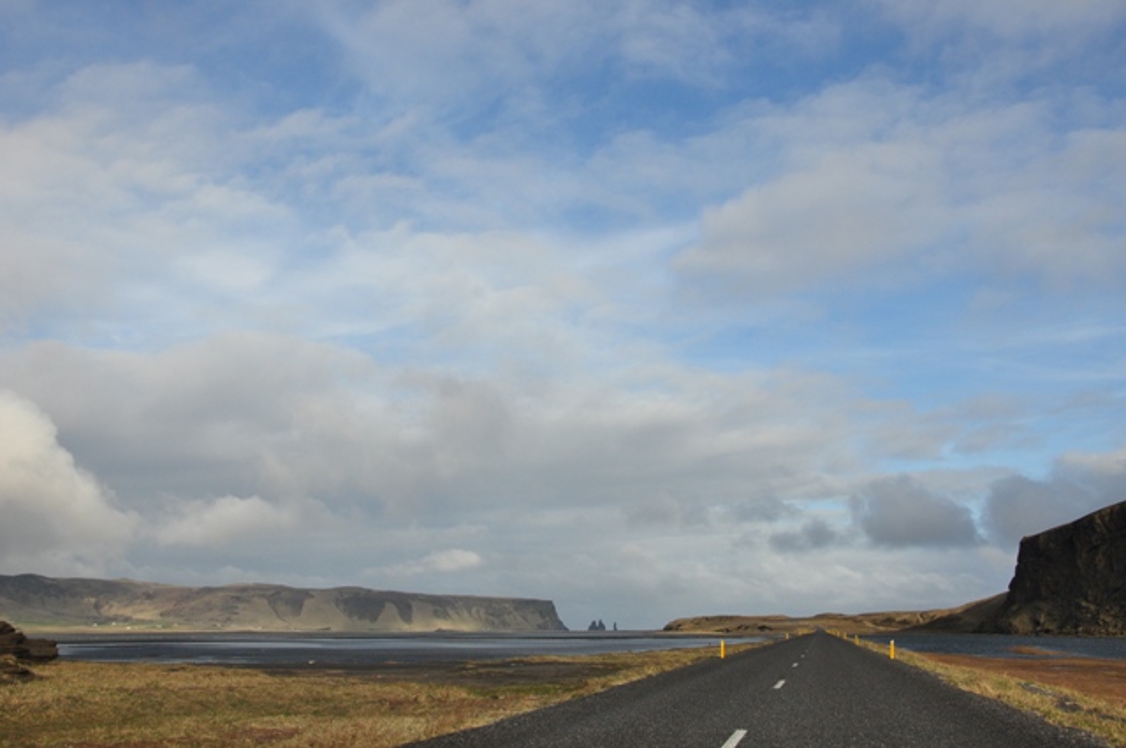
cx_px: 563
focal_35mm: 36
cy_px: 374
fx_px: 1125
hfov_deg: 53.2
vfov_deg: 36.8
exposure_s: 1/400
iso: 400
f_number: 11
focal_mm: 24
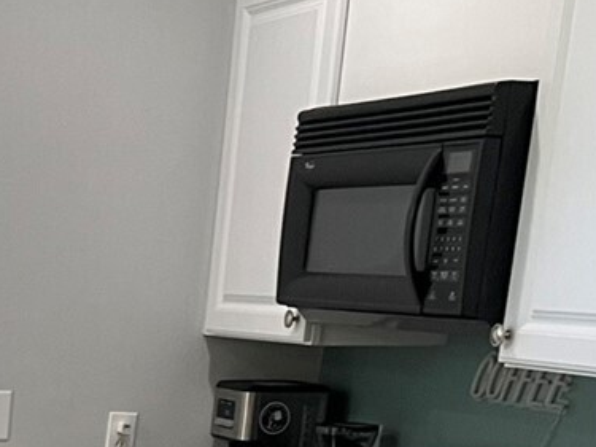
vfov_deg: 11.9
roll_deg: -0.3
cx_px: -339
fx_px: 1911
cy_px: 881
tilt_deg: -17.2
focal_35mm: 111
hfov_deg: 16.0
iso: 80
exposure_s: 1/60
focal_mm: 4.2
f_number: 1.6
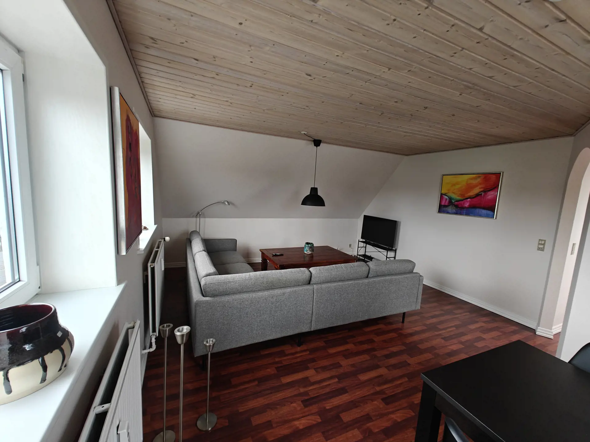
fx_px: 239
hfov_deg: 102.1
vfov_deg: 85.7
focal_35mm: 14
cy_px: 221
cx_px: 295
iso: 125
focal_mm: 2.62
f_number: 2.2
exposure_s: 1/50
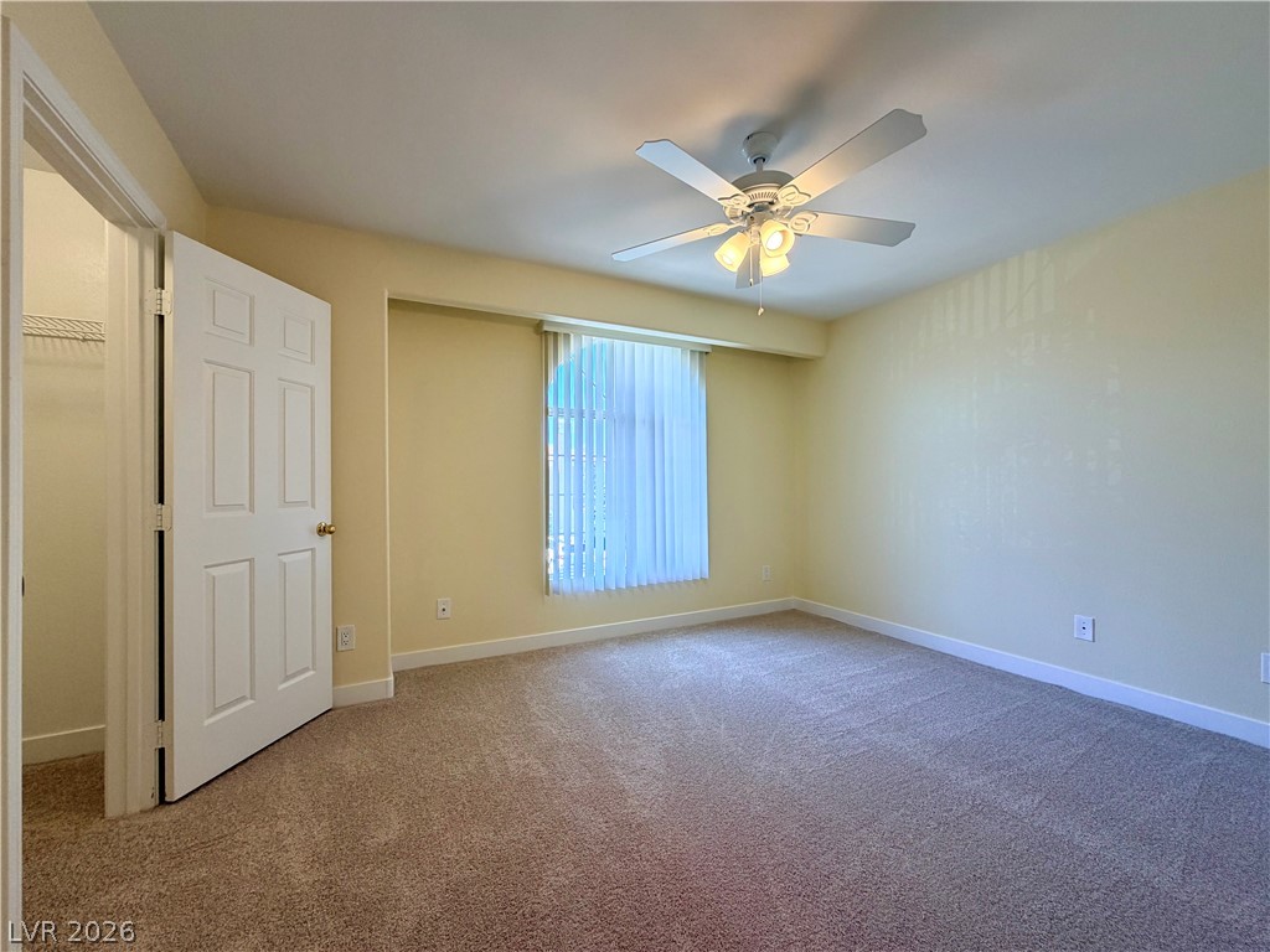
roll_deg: +0.6
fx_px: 514
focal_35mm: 14
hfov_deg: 102.1
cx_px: 635
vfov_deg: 85.7
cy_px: 476
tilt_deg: +0.4
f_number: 2.2
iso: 80
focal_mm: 2.22
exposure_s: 1/120
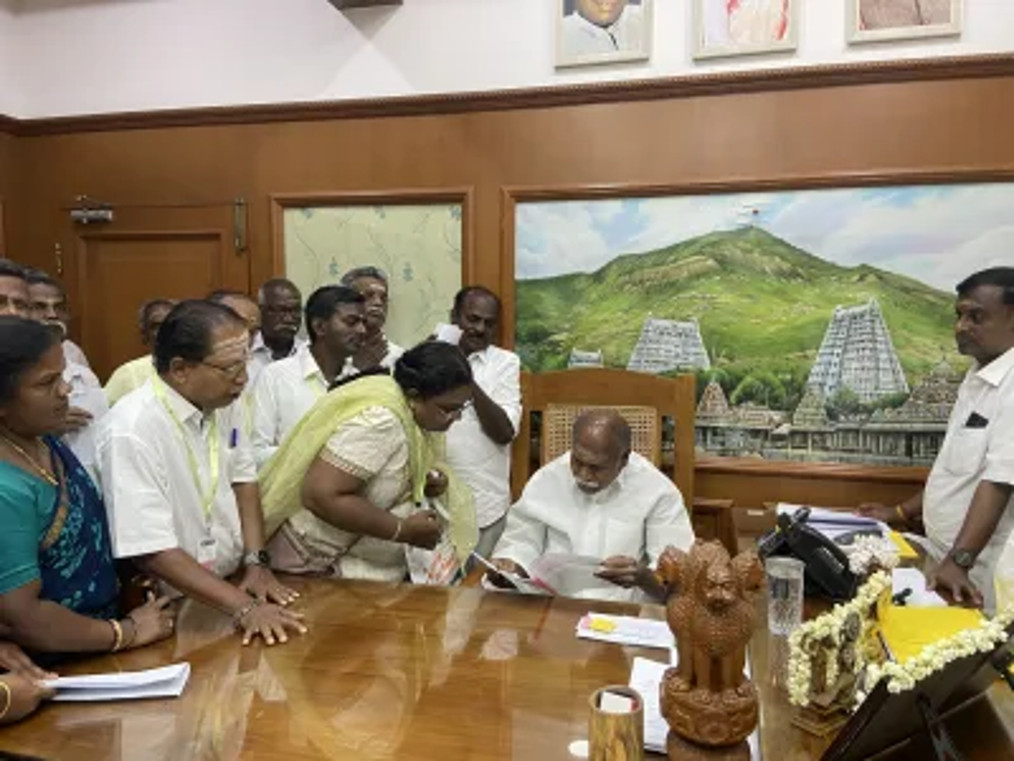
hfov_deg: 67.3
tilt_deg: -4.5
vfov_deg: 53.1
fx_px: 762
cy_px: 380
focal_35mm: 26
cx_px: 507
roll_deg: -0.2
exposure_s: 1/50
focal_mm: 4.25
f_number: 1.8
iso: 160
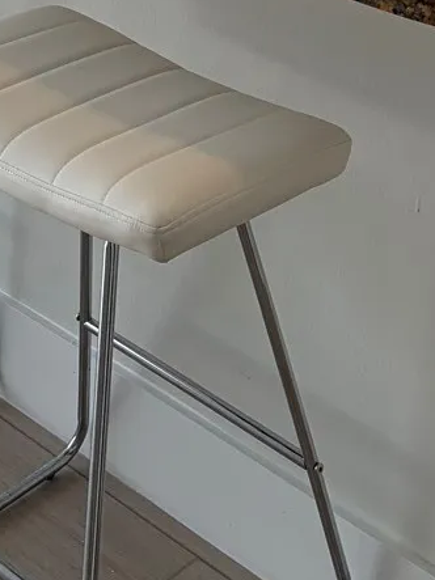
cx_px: 105
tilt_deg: -6.5
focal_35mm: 94
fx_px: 1576
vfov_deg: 17.4
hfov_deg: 15.6
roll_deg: -2.3
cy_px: -426
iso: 64
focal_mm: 5.96
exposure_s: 1/188
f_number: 1.6
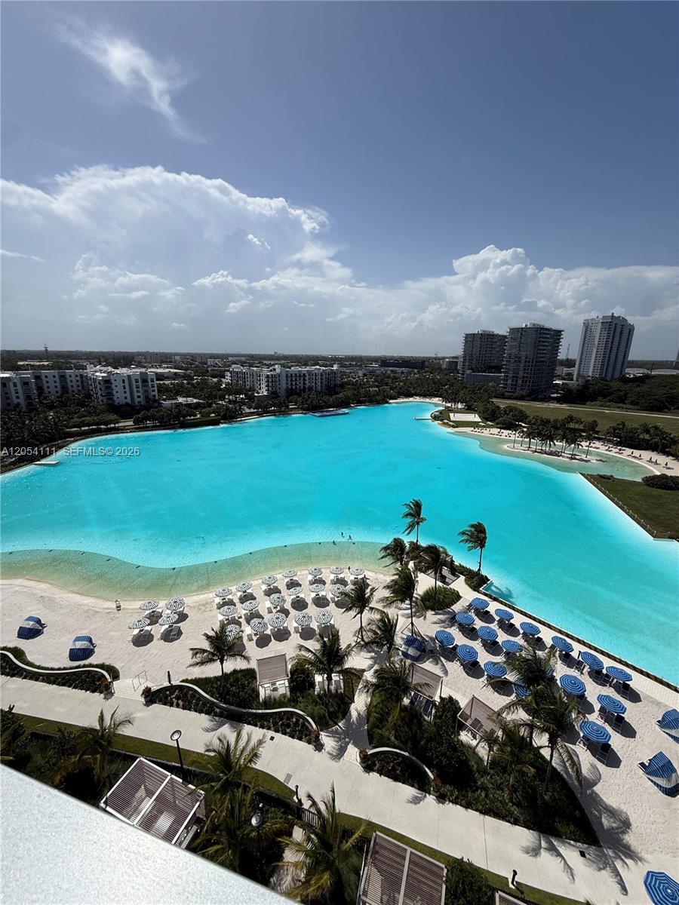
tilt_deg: -15.1
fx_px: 366
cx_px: 340
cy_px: 452
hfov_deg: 85.7
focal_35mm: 14
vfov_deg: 102.1
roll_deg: -1.7
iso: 50
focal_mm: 2.22
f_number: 2.2
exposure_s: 1/6173
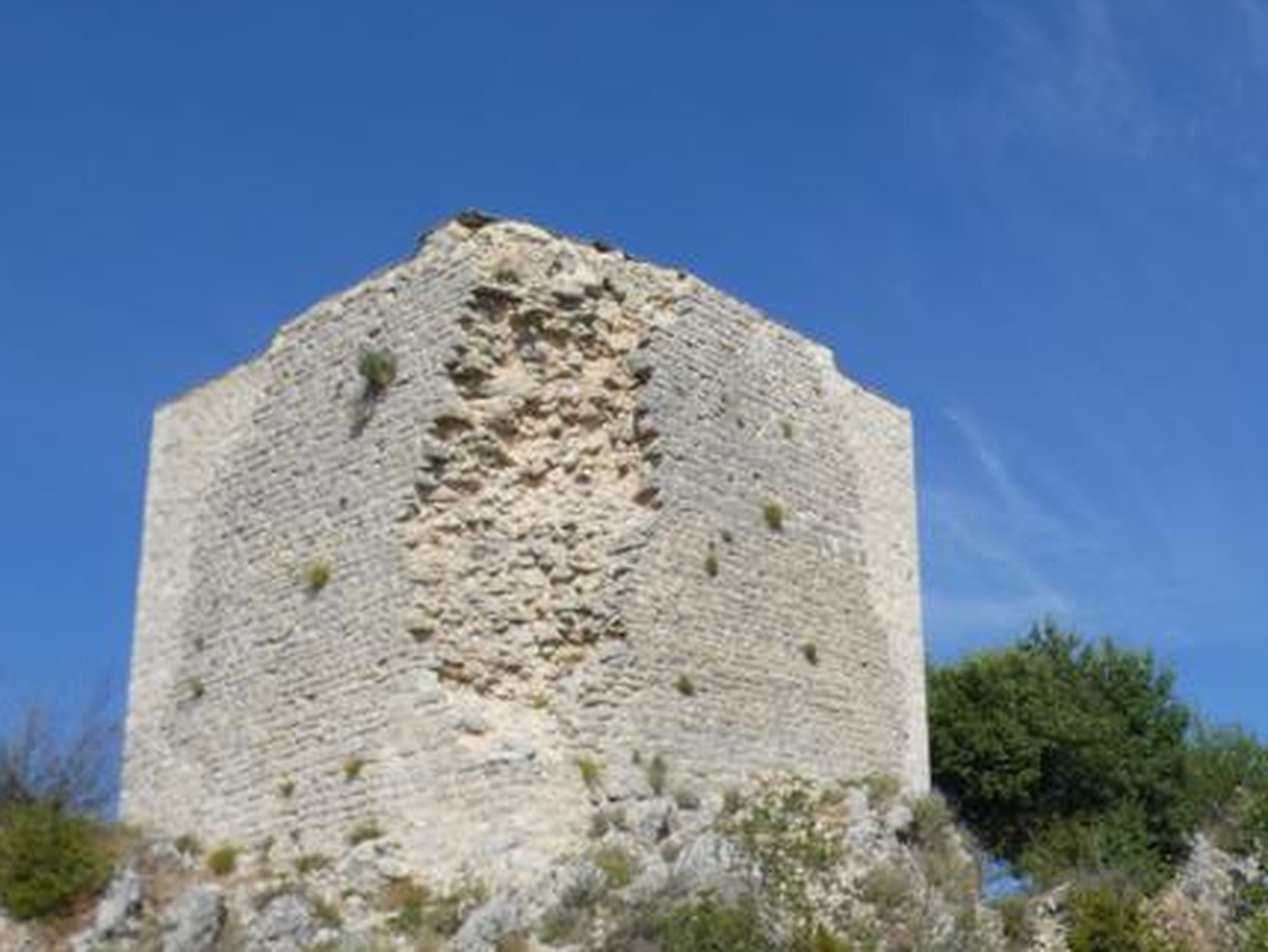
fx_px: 1502
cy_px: 479
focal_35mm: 41
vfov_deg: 35.2
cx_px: 1100
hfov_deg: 42.6
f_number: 5.6
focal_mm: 4
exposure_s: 1/500
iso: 80
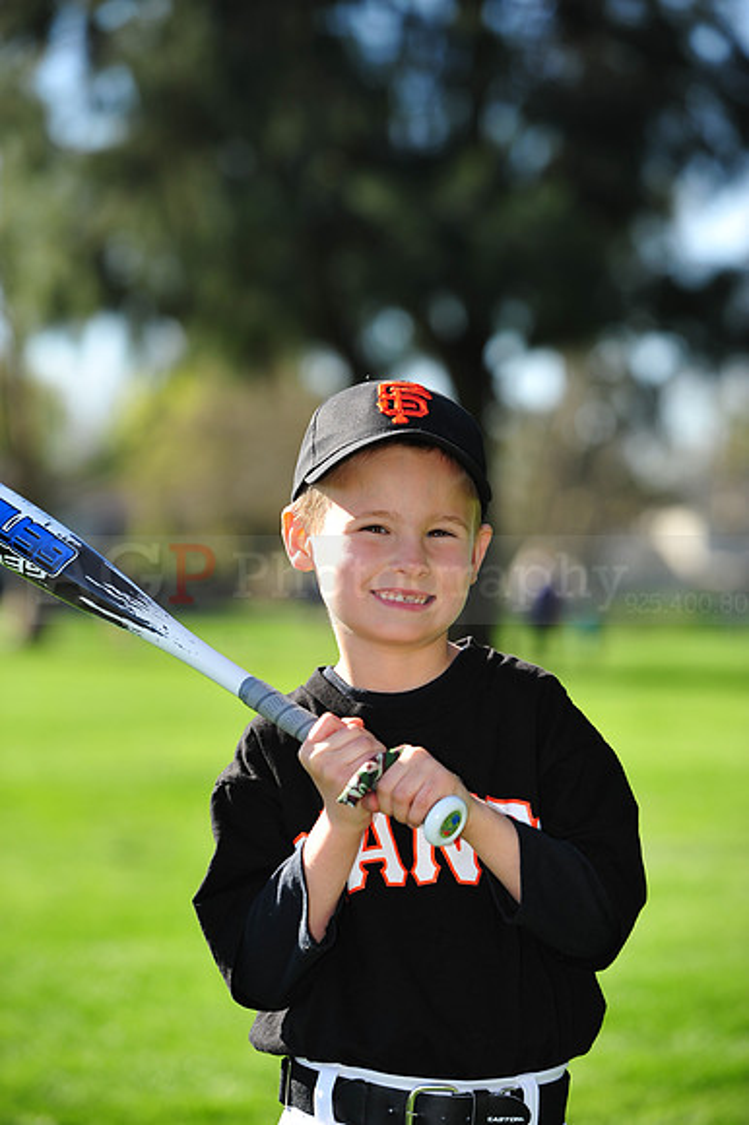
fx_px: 4062
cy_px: 562
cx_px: 374
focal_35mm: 130
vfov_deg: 15.8
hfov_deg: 10.5
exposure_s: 1/800
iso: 200
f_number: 4.5
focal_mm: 130
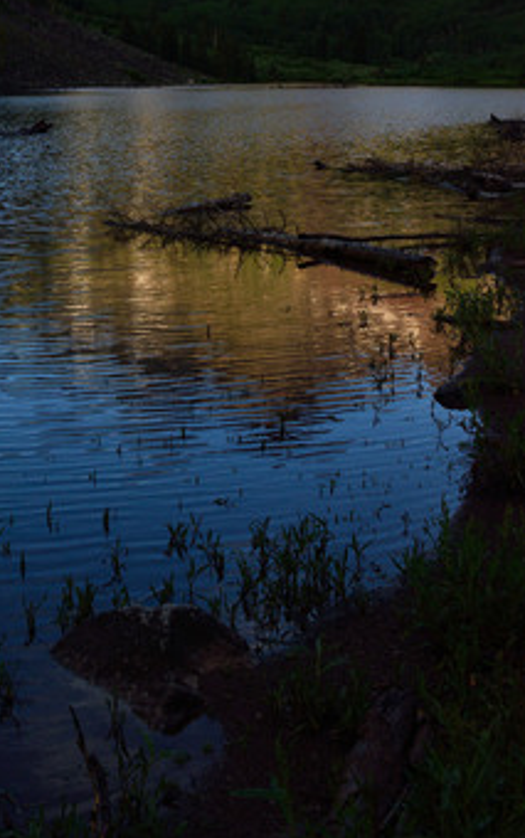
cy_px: 202
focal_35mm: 54
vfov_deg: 36.7
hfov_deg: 23.7
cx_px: 102
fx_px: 1229
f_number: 11
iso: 400
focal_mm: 23
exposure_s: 1/320
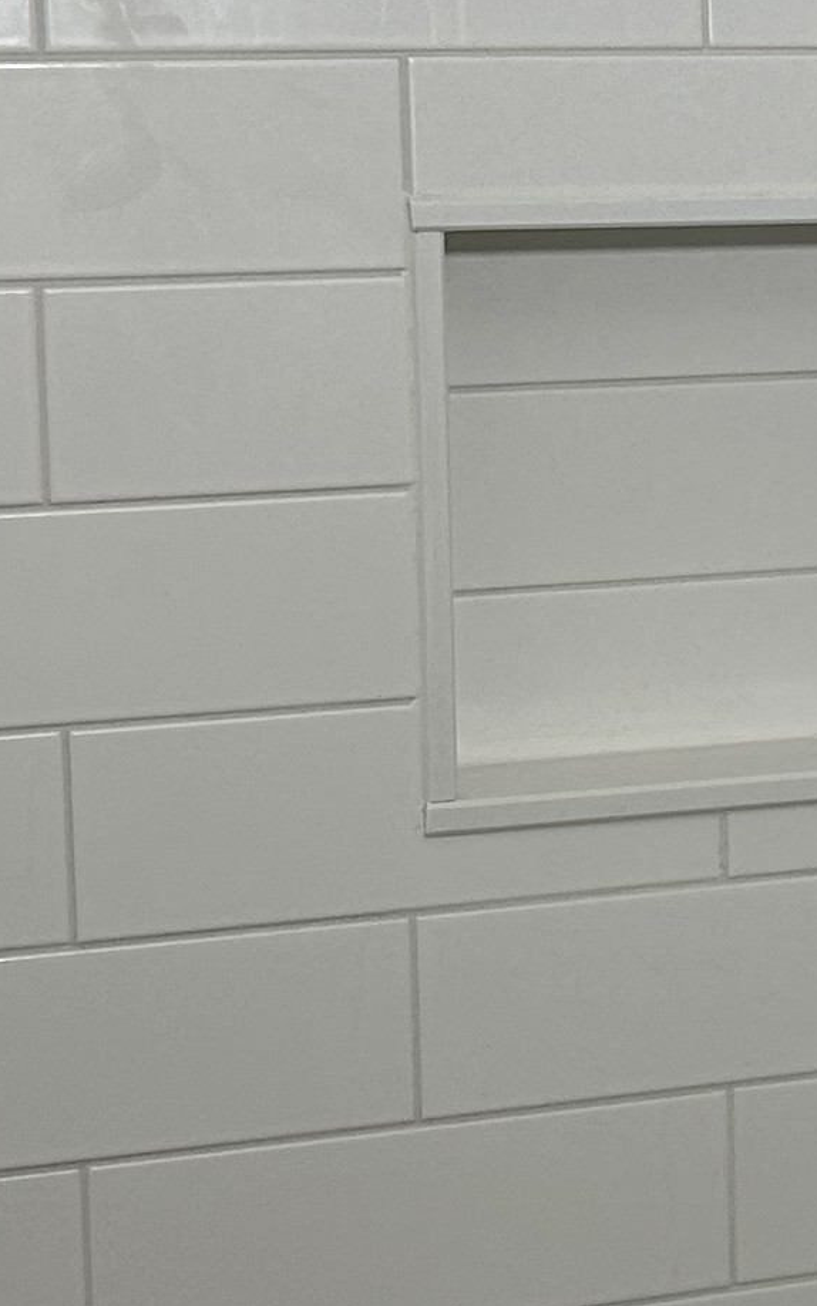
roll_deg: -0.1
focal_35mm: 121
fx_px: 4309
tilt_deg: -5.9
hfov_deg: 10.2
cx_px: 1497
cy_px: 378
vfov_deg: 17.2
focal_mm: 5.7
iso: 40
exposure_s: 1/121
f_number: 1.5
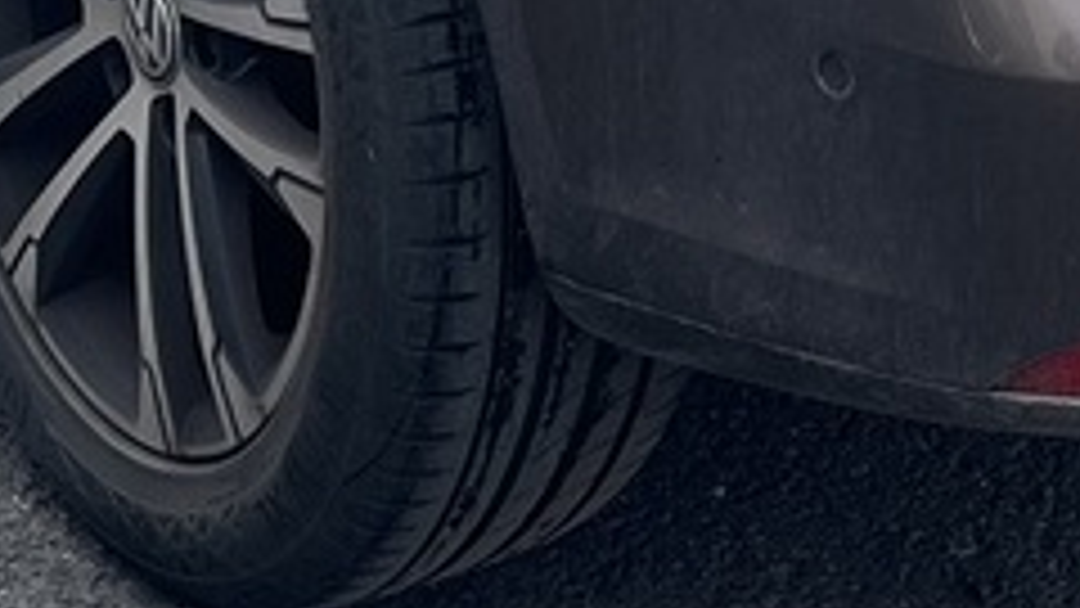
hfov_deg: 12.6
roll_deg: +0.8
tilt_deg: -17.3
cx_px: 680
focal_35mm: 170
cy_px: -829
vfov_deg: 6.8
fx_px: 4868
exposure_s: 1/1046
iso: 50
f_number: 1.6
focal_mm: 5.1
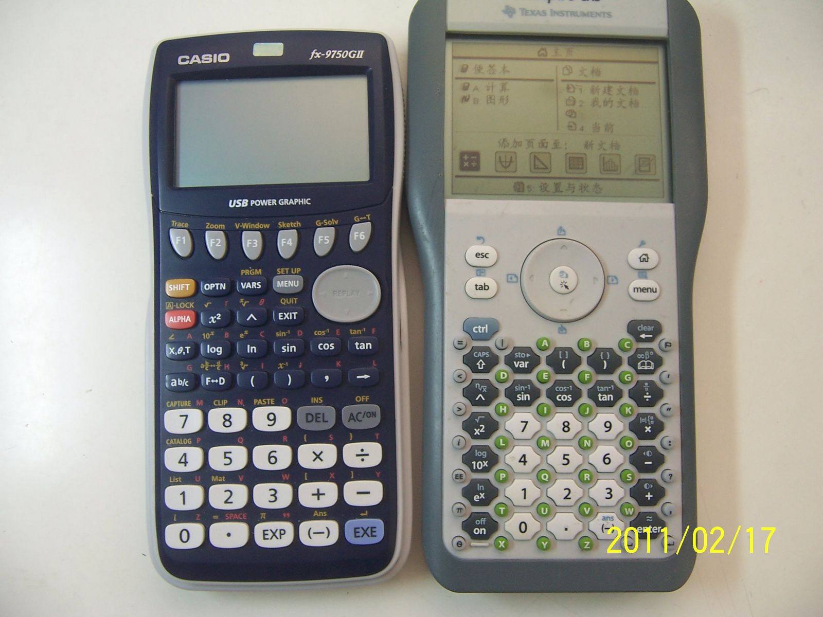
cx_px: 412
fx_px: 785
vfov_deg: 42.9
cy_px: 308
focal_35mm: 33
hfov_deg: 55.4
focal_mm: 5.5
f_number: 3.4
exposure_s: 1/30
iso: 80
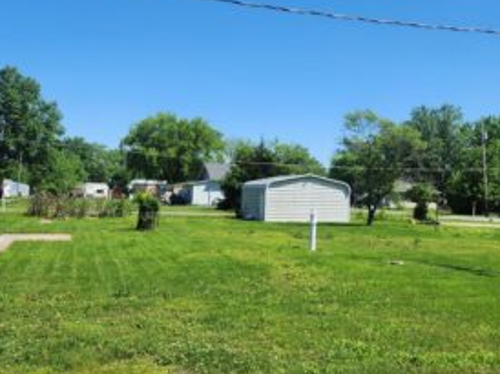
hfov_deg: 44.6
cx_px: 294
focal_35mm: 42
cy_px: 169
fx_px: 606
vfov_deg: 34.3
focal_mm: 5.4
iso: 20
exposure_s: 1/1650
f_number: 1.8
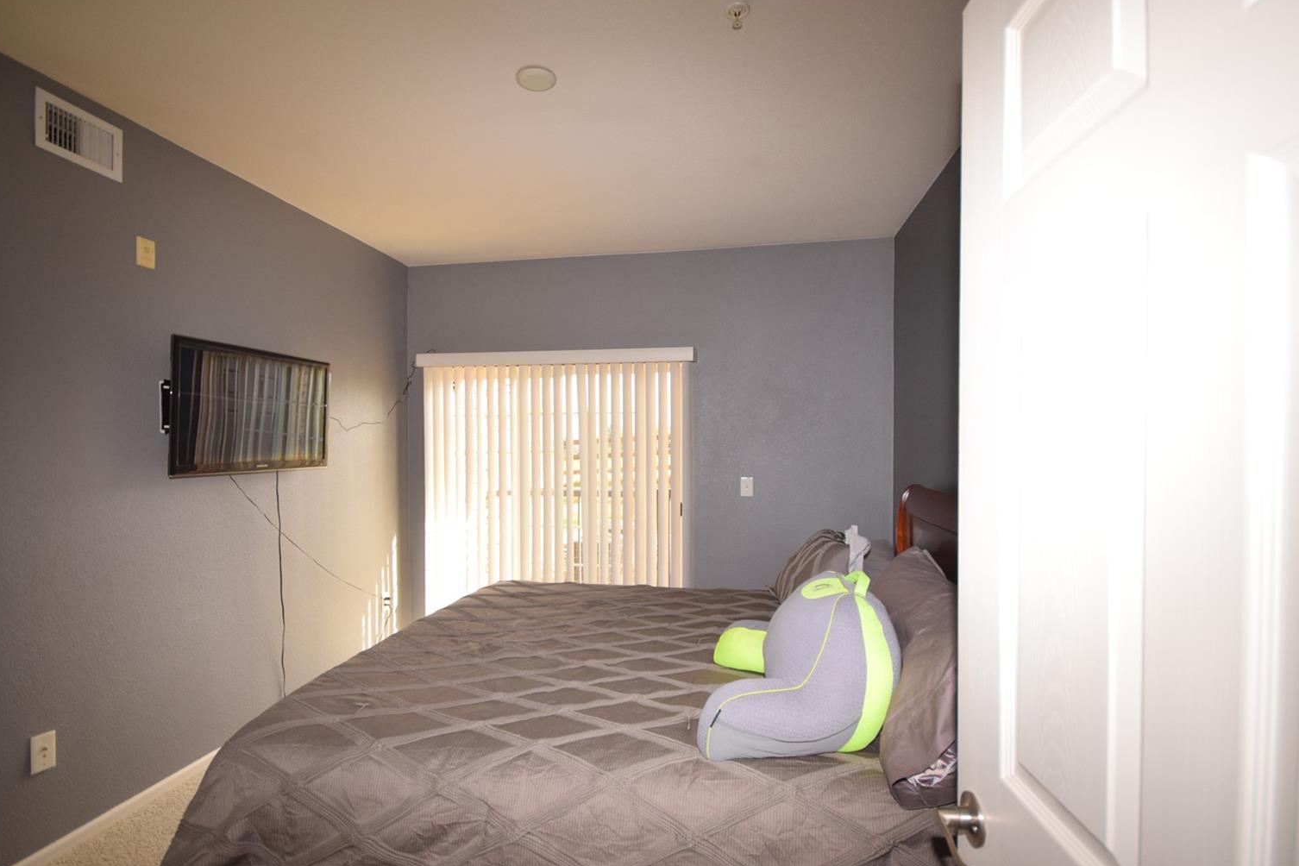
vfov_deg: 68.8
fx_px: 633
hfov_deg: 91.5
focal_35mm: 18
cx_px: 637
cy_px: 451
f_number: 5
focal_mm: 11
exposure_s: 1/200
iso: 800
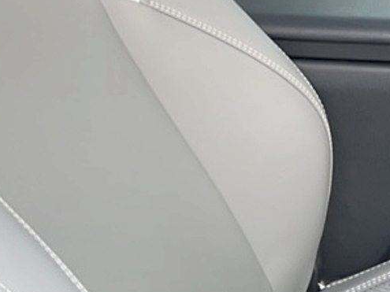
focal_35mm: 97
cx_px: 443
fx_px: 1093
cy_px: -36
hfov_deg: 19.3
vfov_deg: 14.8
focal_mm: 3
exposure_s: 1/120
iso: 16
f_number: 1.8
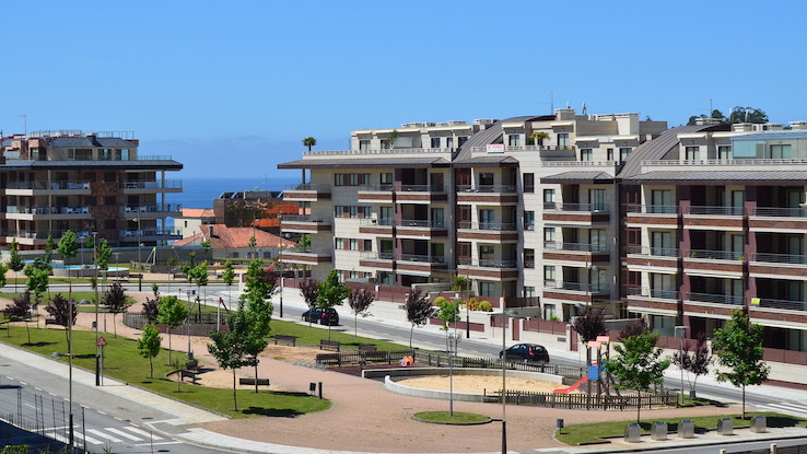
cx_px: 404
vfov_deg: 14.0
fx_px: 1851
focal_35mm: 87
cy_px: 230
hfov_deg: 24.6
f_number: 11
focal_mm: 55
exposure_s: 1/400
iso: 200
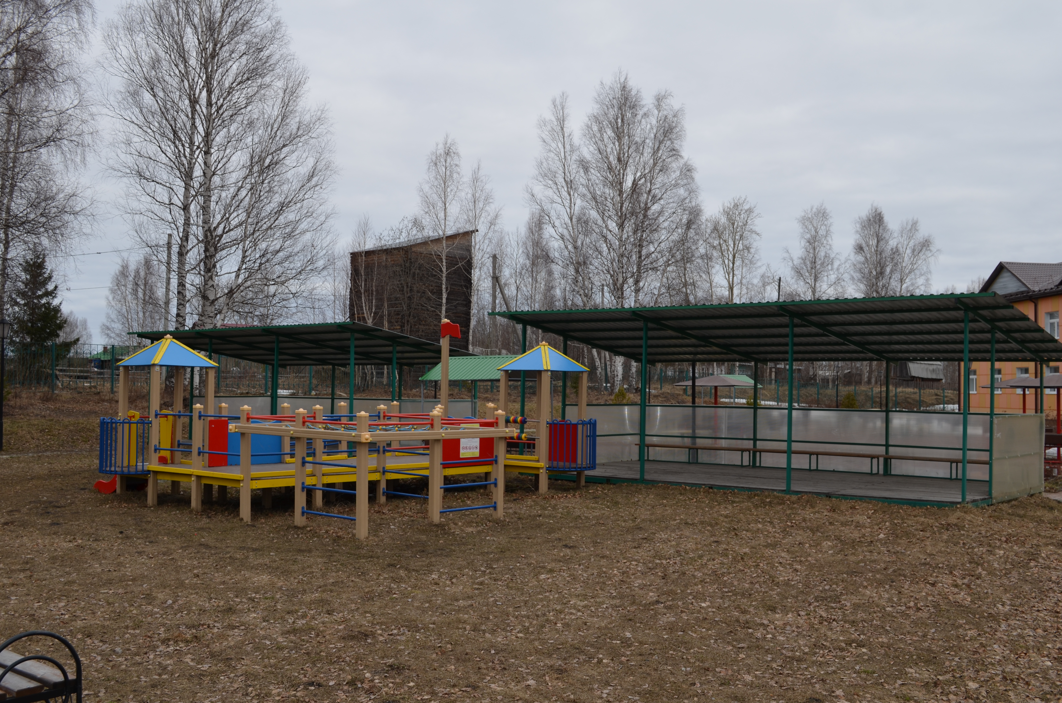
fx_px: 1060
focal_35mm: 36
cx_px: 531
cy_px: 352
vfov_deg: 36.7
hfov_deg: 53.2
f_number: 8
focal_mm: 24
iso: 100
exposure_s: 1/200
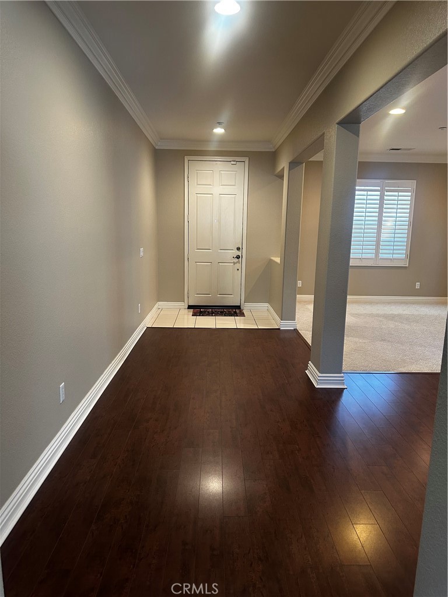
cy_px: 298
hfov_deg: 56.8
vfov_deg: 71.6
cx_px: 224
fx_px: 414
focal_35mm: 24
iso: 320
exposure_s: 1/60
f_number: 1.78
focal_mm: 6.86
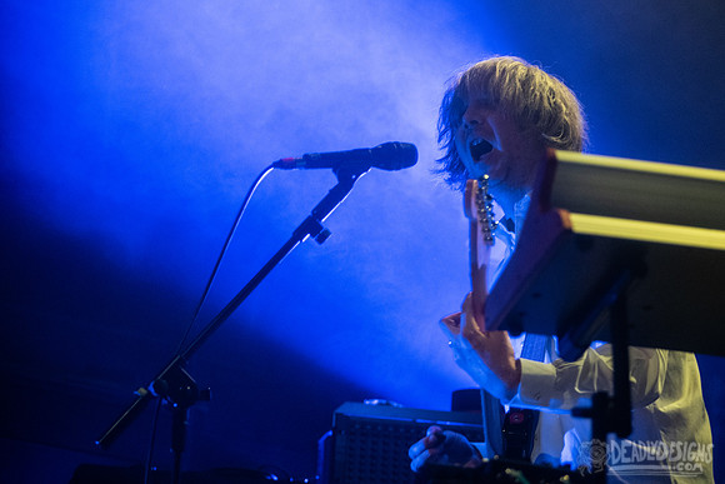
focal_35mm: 130
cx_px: 406
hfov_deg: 15.8
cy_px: 213
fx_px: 2616
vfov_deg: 10.6
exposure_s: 1/320
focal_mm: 116
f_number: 3.2
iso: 3200
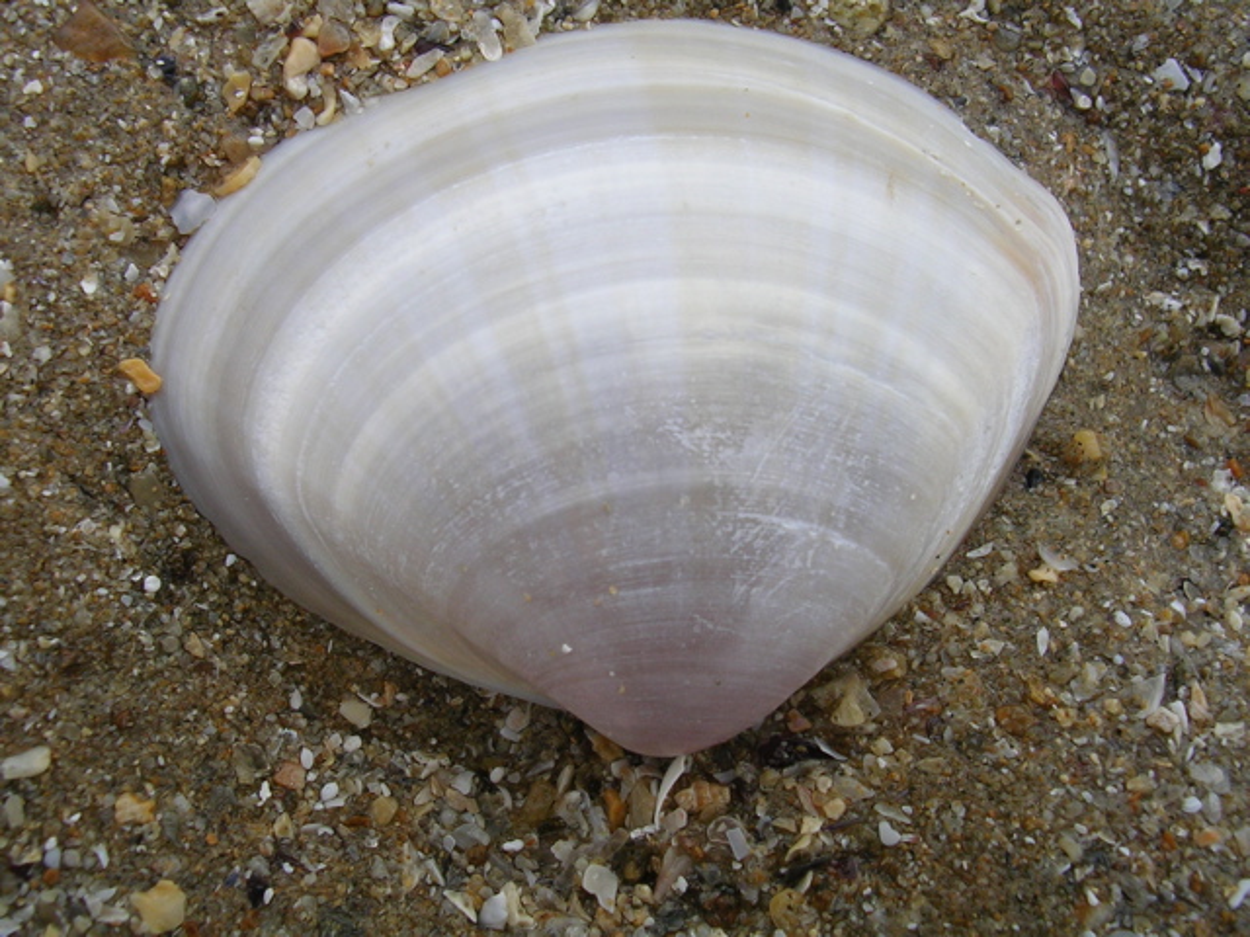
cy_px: 468
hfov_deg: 49.0
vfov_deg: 37.7
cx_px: 625
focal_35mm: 38
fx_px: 1372
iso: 50
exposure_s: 1/226
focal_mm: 5.8
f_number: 5.6
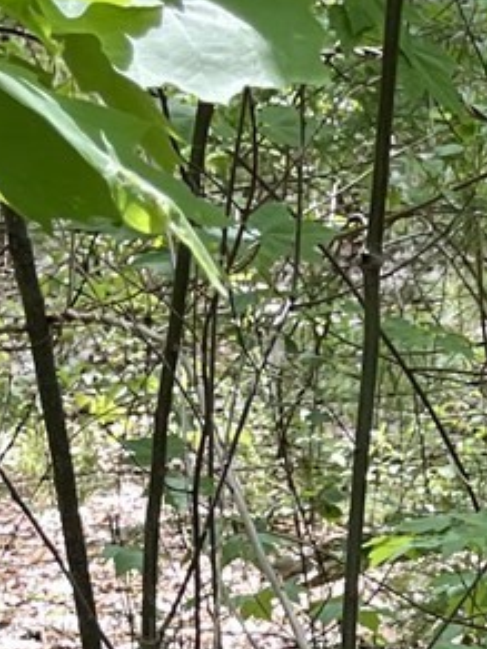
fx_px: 2570
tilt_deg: -31.8
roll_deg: +1.6
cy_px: 1442
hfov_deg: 10.6
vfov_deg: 12.2
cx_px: 578
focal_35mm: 137
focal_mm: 5.1
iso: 50
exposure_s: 1/122
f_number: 1.6
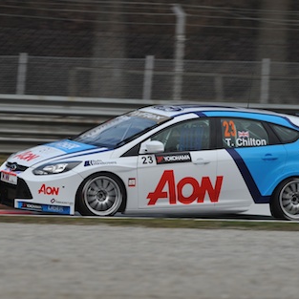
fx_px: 3821
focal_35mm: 391
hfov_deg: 4.5
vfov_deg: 4.5
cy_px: 150
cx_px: 144
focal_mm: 300
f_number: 9
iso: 200
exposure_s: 1/320
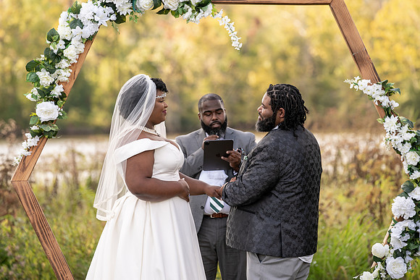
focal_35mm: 178
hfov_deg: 11.5
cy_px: 140
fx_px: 2077
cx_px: 210
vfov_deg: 7.7
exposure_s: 1/160
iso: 100
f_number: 4
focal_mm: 178
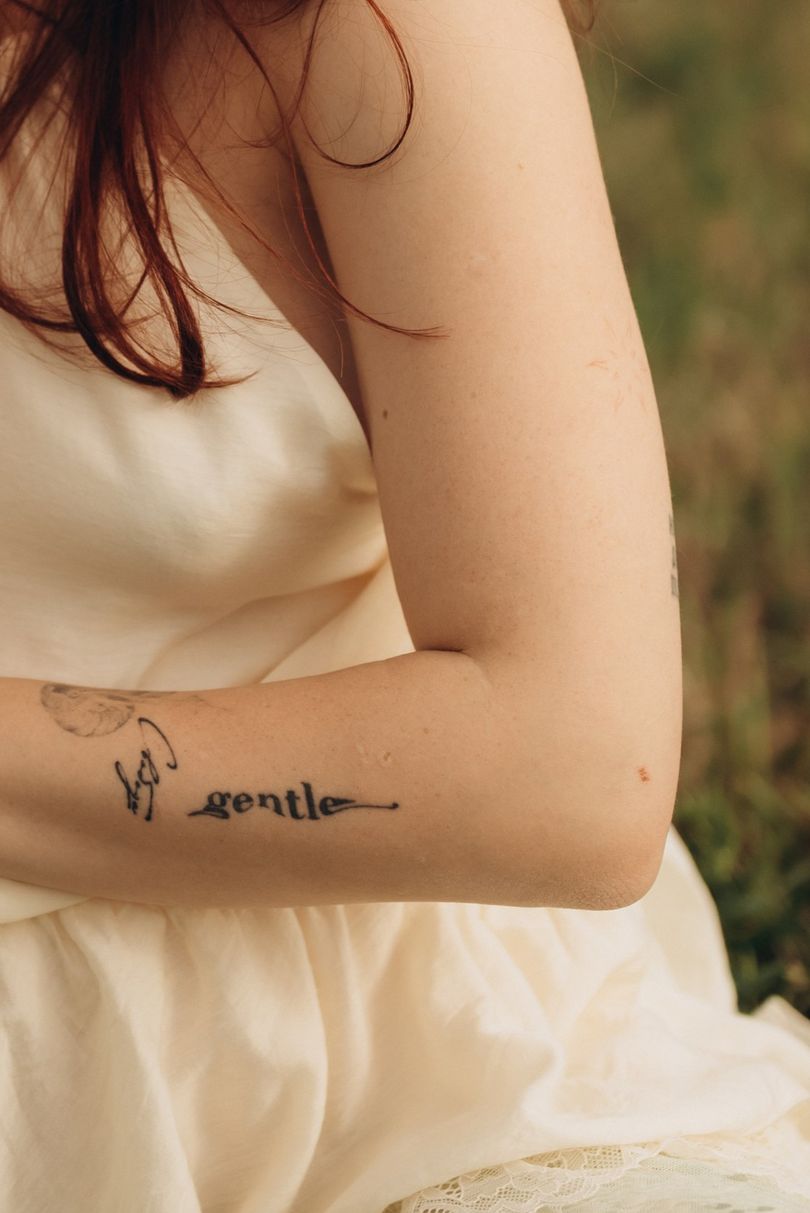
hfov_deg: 10.5
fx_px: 4349
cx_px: -2
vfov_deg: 15.7
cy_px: 140
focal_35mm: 129
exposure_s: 1/8000
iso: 100
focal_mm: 50
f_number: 1.8
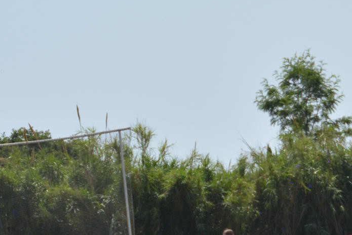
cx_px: 434
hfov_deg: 5.5
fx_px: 3673
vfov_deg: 3.7
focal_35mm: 375
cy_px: 168
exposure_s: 1/2000
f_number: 8
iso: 400
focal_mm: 85
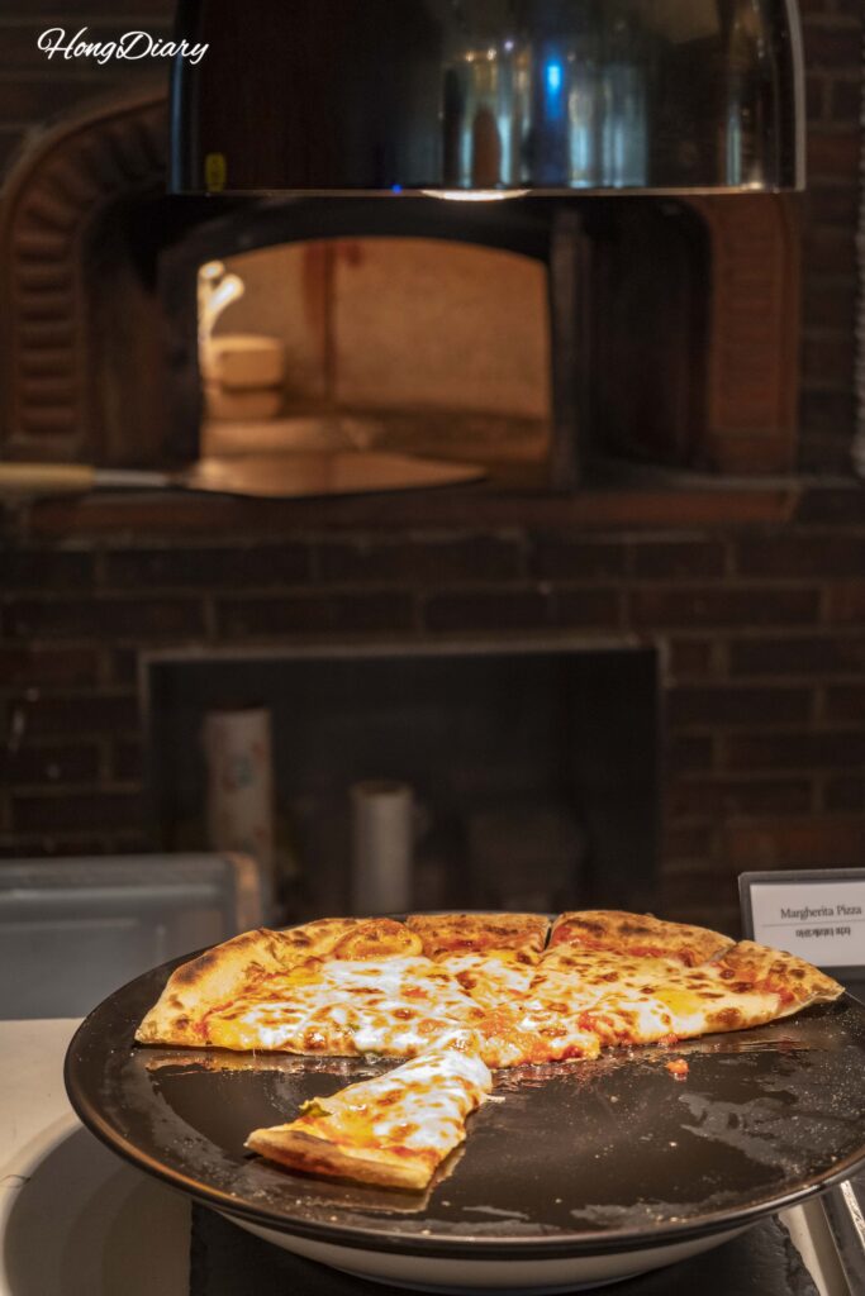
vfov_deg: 33.4
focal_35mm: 60
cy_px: 648
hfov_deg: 22.6
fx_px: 2162
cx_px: 432
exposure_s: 1/160
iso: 2000
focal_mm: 60
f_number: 5.6
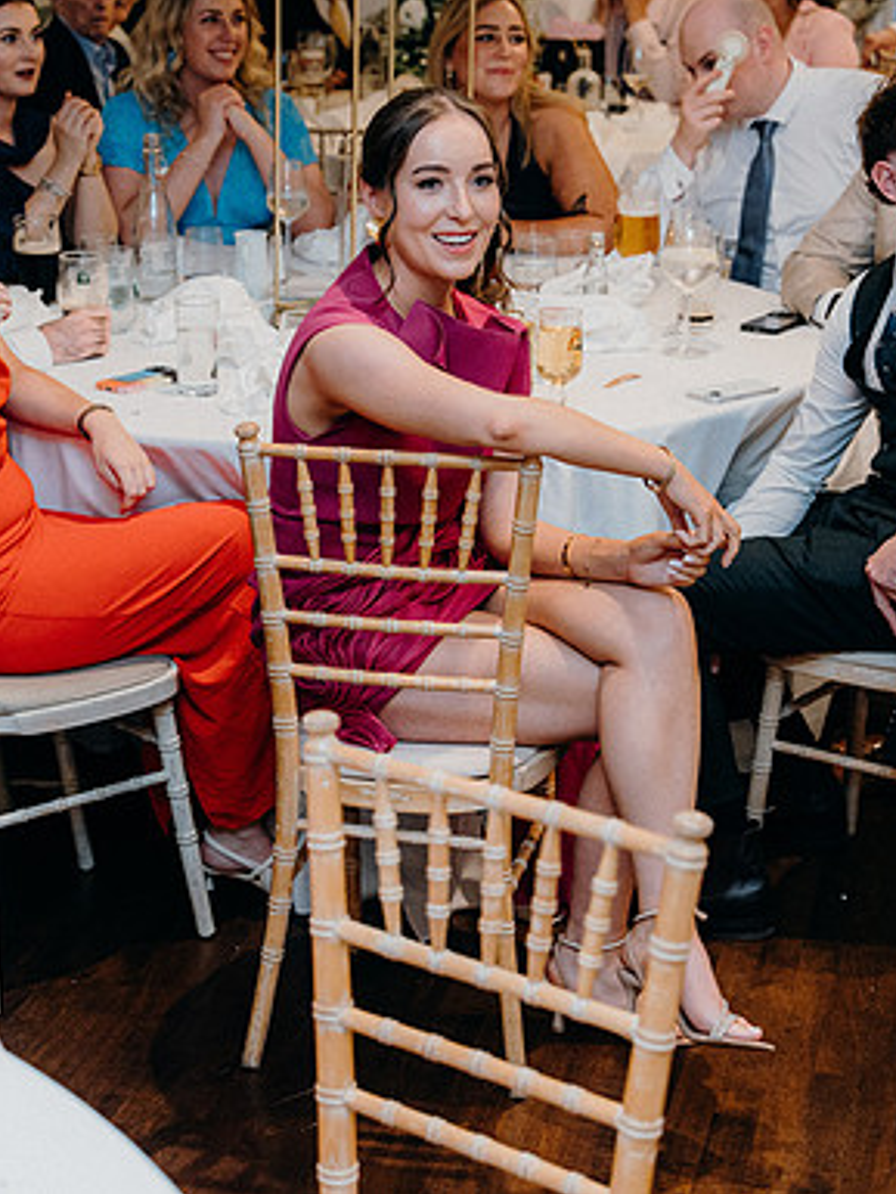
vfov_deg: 27.4
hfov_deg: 20.7
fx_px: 2449
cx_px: 400
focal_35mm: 71
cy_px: 597
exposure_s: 1/160
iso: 2500
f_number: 3.5
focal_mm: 49
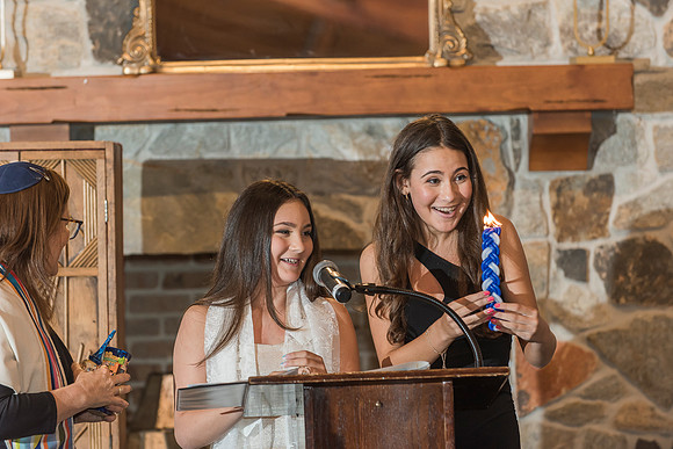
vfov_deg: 8.9
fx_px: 2898
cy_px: 224
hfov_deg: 13.2
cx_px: 336
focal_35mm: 155
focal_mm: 155
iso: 800
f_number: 4
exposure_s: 1/125
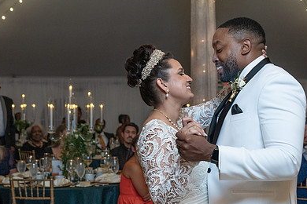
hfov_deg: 29.6
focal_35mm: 68
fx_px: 580
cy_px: 92
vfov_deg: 20.0
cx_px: 188
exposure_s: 1/200
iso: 2000
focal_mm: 38
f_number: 4
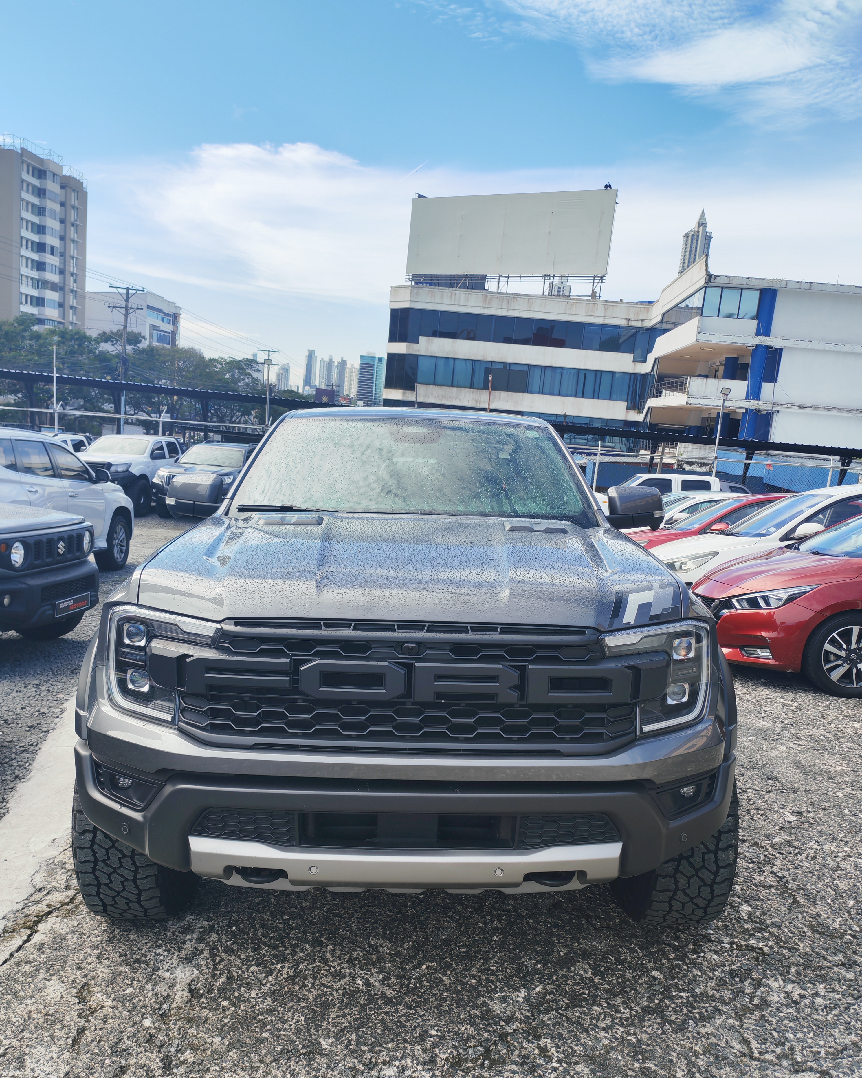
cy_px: 571
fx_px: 925
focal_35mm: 29
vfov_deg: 60.4
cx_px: 427
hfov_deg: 50.0
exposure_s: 1/520
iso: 50
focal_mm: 6.12
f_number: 1.9
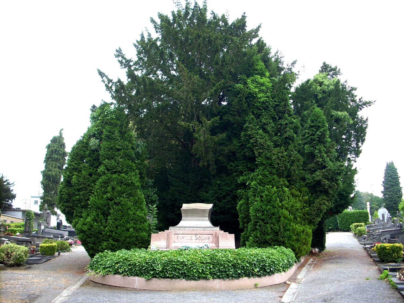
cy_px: 152
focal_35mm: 37
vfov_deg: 38.7
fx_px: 432
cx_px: 202
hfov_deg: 50.1
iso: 64
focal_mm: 6.2
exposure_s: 1/38.9
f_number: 2.8
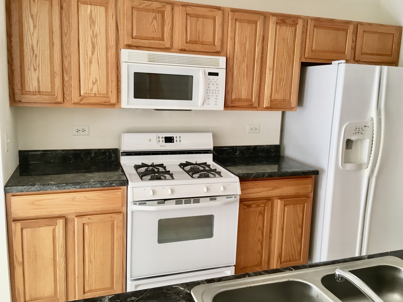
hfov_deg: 58.3
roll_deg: -1.9
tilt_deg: -11.0
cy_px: 144
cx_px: 213
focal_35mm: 31
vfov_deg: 45.4
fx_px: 361
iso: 50
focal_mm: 4.15
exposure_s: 1/30
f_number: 2.2
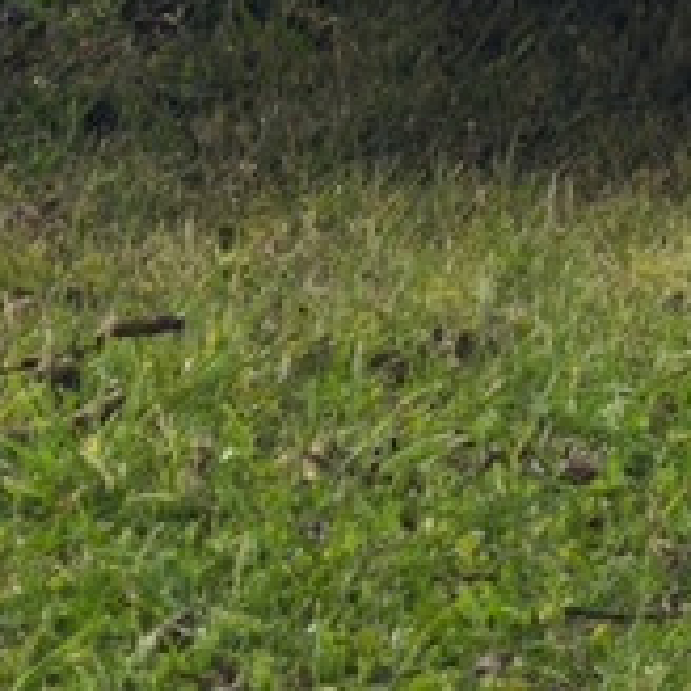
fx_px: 8966
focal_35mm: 397
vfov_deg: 4.3
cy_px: -961
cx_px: 1972
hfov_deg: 4.3
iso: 50
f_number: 1.6
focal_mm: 6.57
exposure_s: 1/945
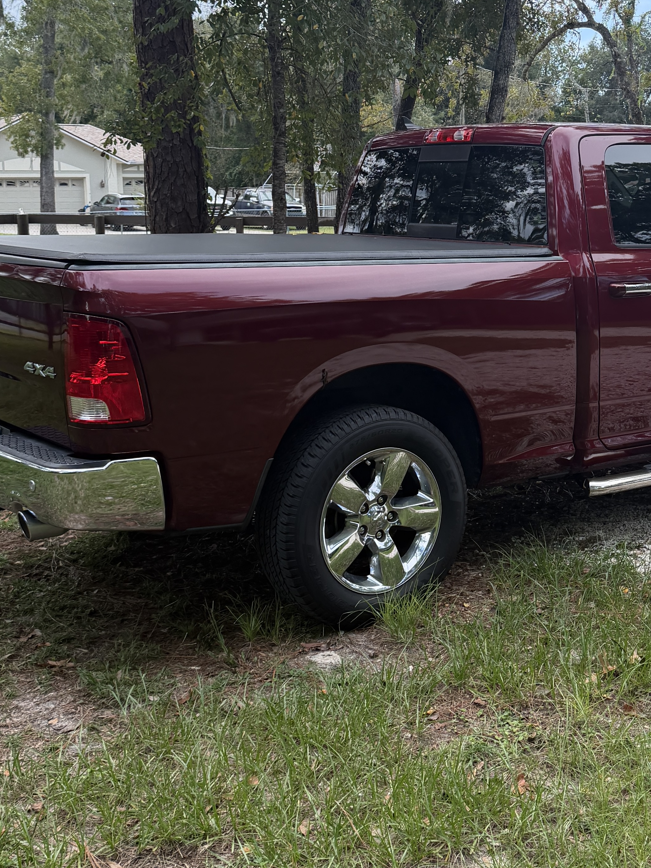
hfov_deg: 34.7
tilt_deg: -7.5
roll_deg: +1.3
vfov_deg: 45.2
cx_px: 453
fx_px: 1028
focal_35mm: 41
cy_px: 300
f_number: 1.78
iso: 100
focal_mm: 6.76
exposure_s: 1/1522
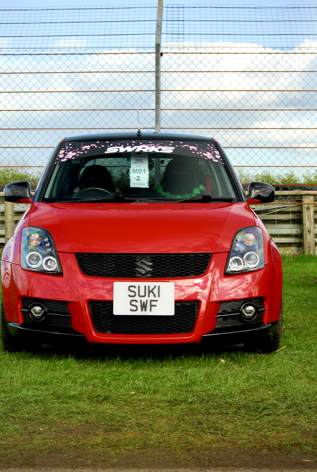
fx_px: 946
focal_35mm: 72
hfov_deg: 19.0
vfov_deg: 28.0
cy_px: 210
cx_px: 138
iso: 100
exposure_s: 1/125
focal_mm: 40
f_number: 5
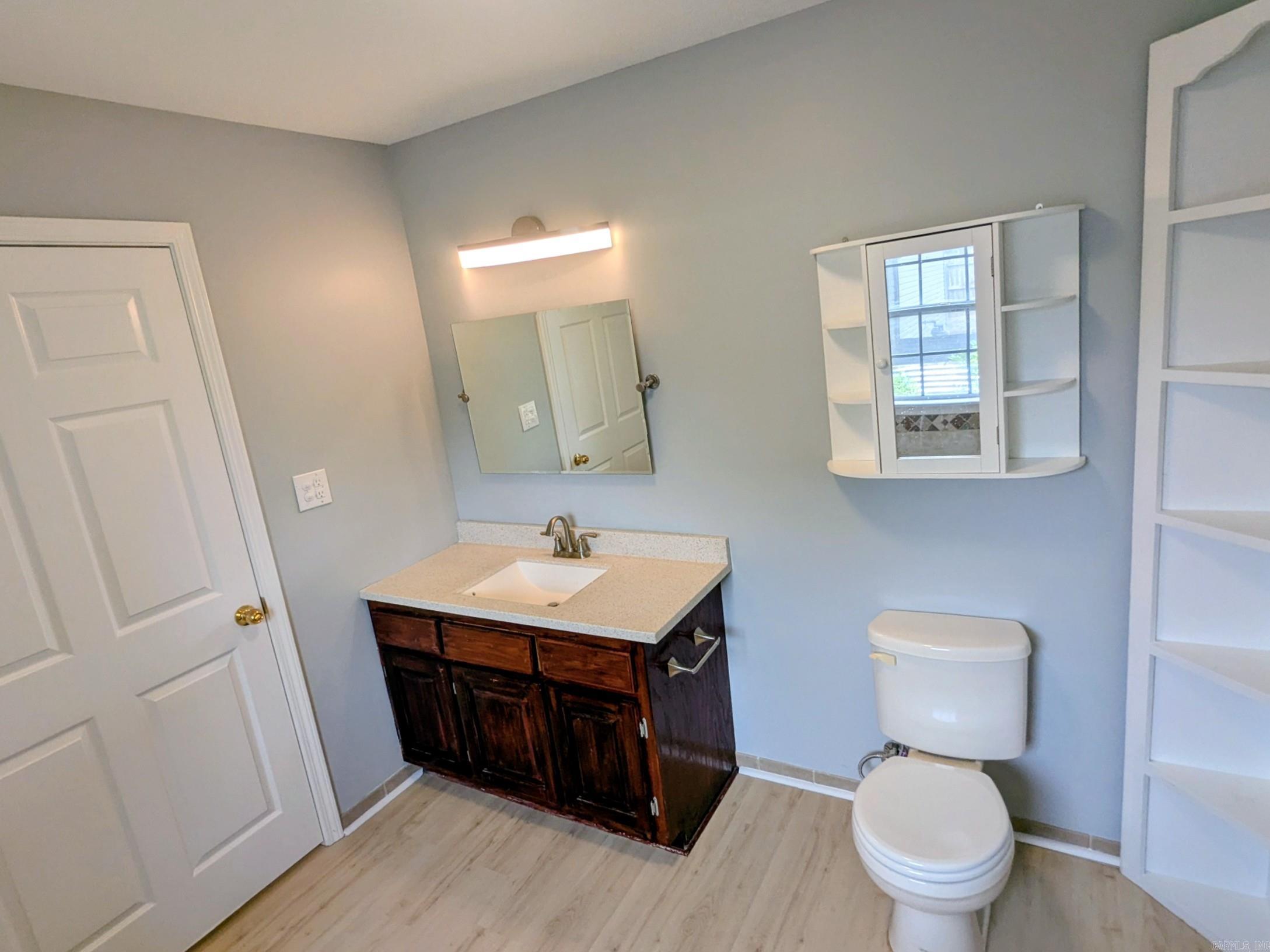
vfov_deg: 78.1
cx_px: 635
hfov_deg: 94.5
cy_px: 476
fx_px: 587
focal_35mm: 16
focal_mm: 2.35
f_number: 2.2
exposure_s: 1/120
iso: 65
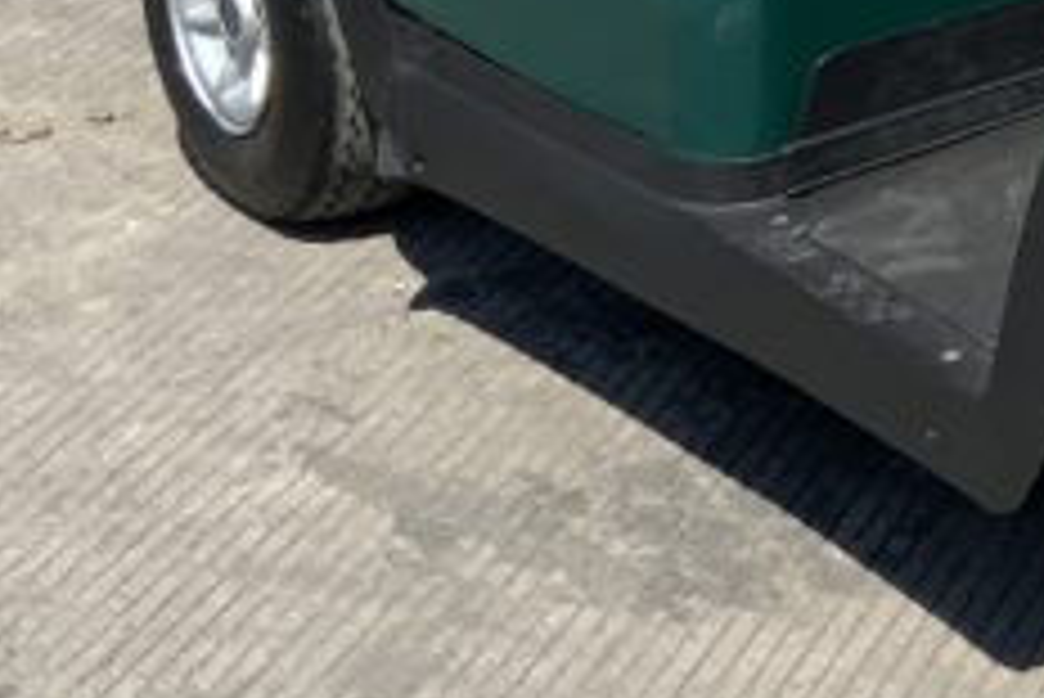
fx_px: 3859
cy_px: -320
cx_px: 1652
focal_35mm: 133
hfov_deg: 14.2
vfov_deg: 10.0
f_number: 1.8
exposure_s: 1/1912
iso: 16
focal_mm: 3
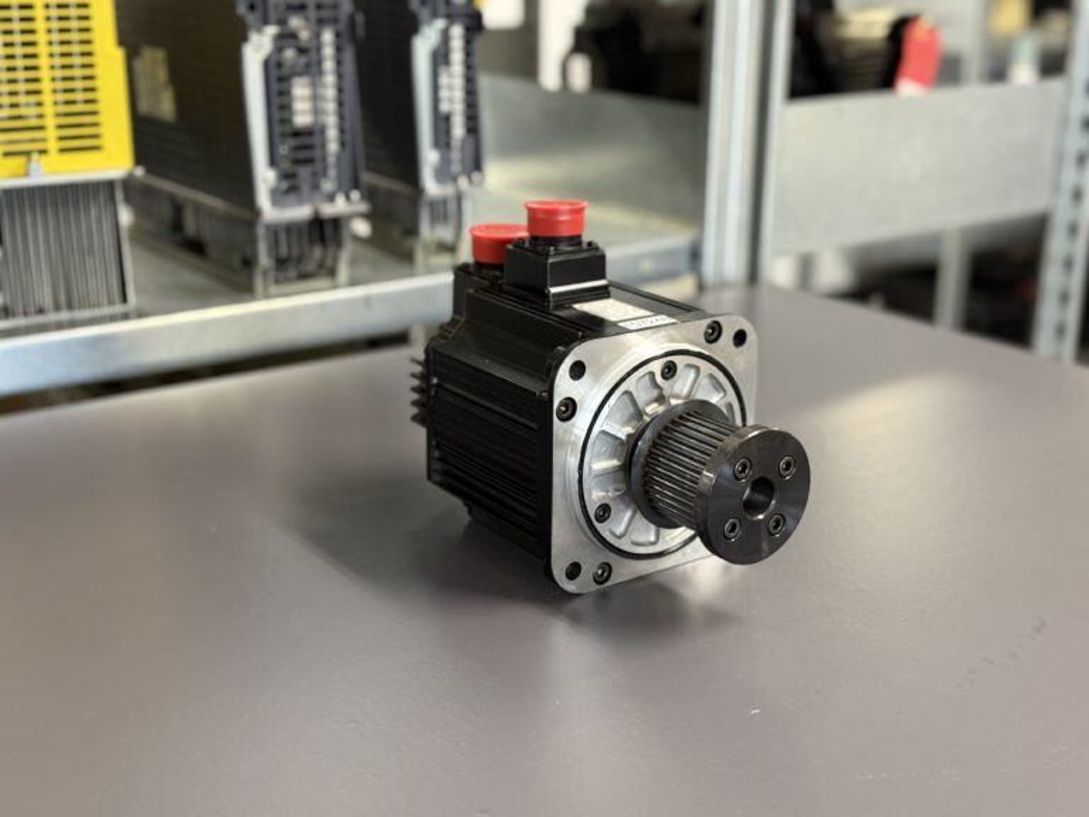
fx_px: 1510
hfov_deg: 39.7
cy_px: 408
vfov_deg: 30.3
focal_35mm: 48
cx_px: 544
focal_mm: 6.76
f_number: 1.78
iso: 250
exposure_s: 1/33
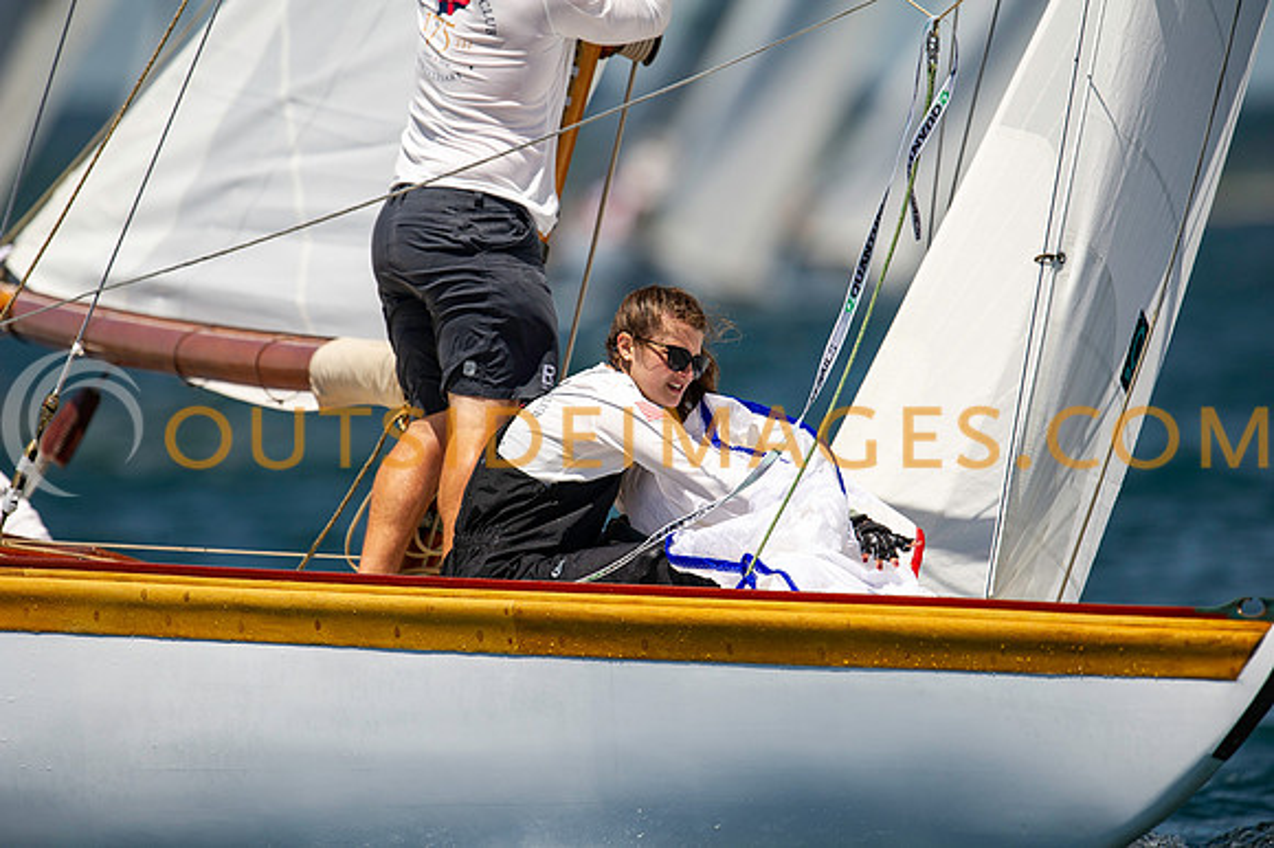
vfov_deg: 2.3
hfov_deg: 3.4
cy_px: 424
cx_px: 637
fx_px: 21220
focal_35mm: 600
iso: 400
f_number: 5
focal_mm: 600
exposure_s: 1/4000
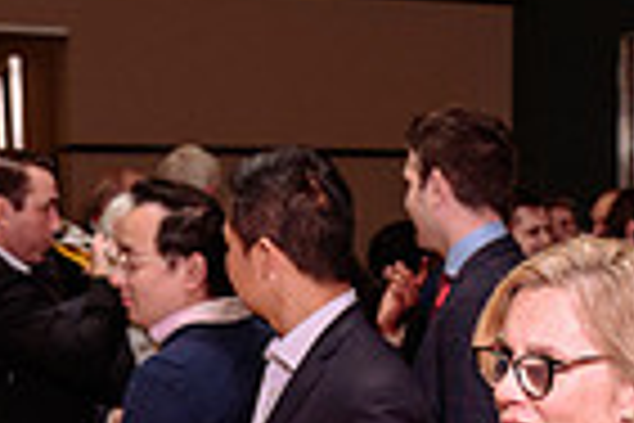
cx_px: 594
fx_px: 2025
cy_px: 439
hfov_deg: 17.5
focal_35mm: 115
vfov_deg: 11.8
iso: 800
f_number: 3.5
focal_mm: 27
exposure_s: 1/100
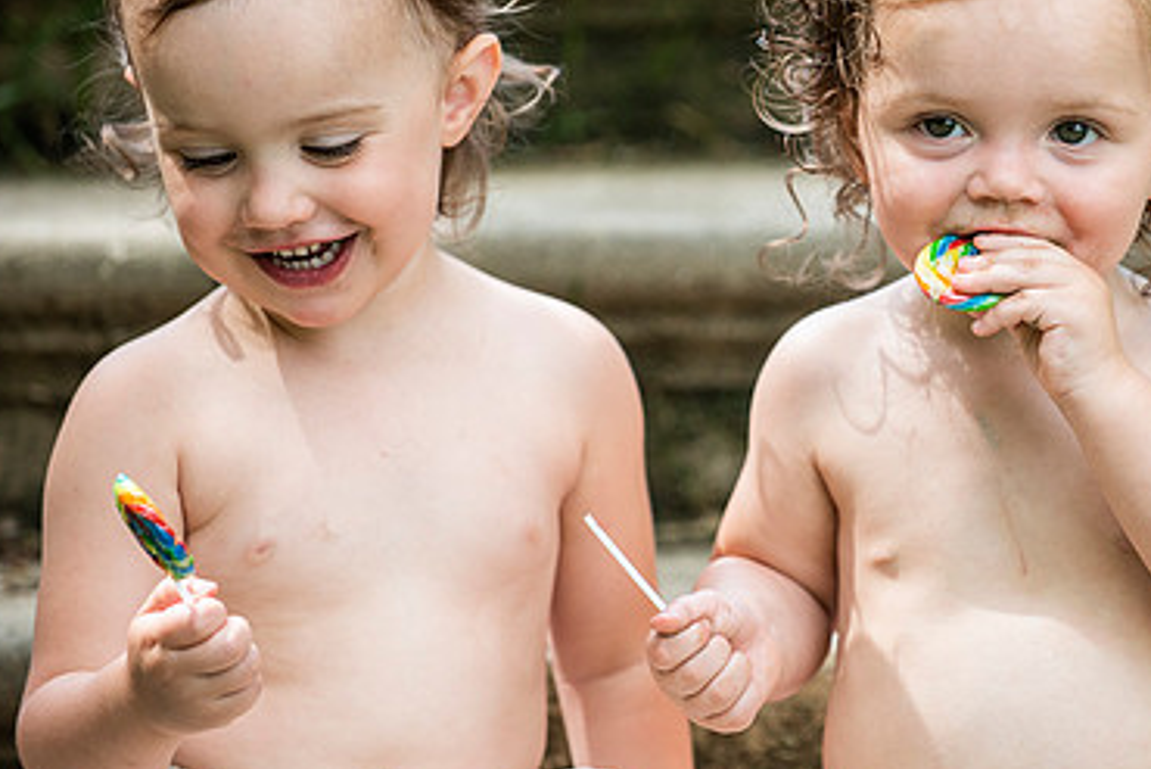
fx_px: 8028
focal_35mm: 251
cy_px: 347
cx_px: 880
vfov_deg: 5.5
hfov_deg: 8.2
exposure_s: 1/800
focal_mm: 160
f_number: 3.5
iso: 640
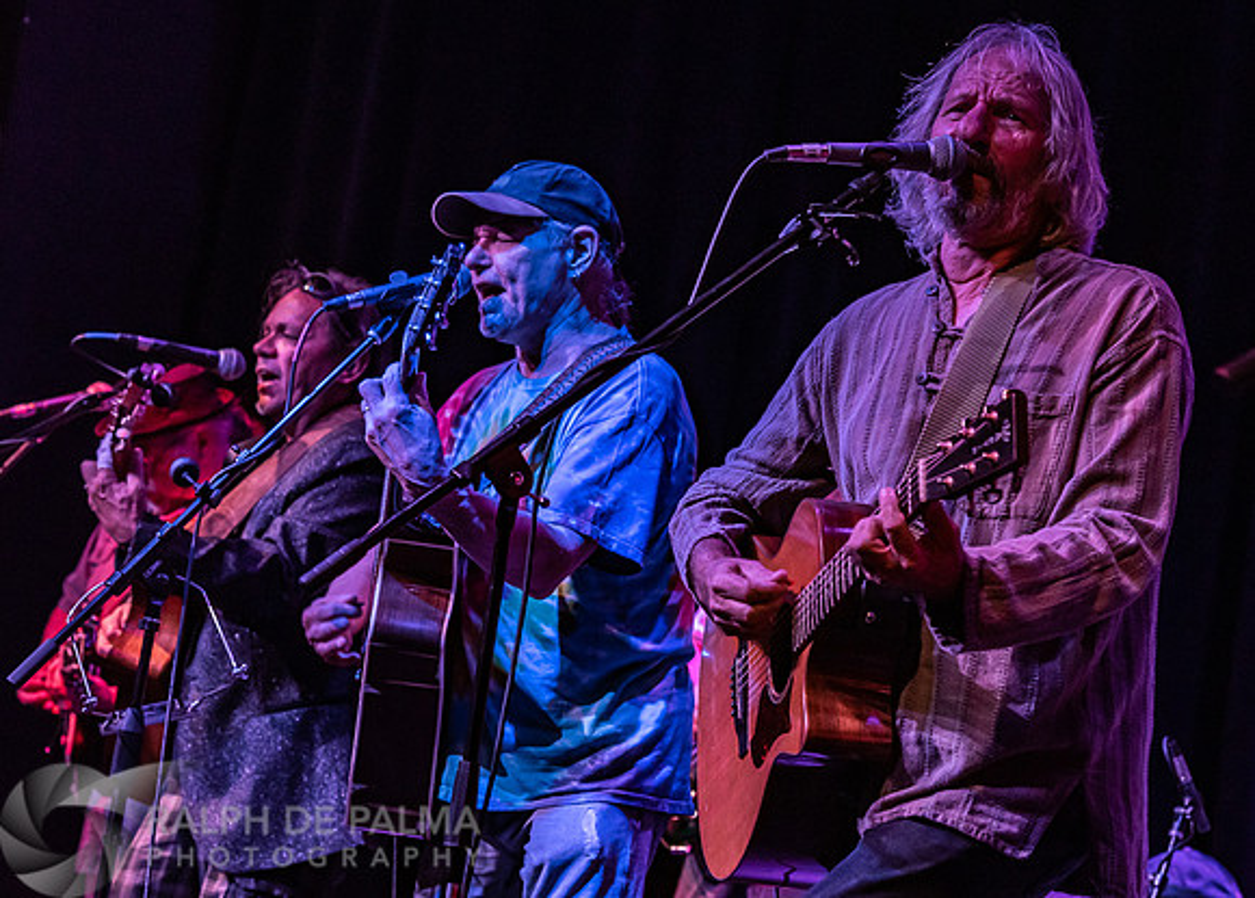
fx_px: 4961
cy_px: 363
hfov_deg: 14.4
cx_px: 508
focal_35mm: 139
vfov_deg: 10.3
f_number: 5.6
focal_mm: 100
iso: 1600
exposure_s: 1/160
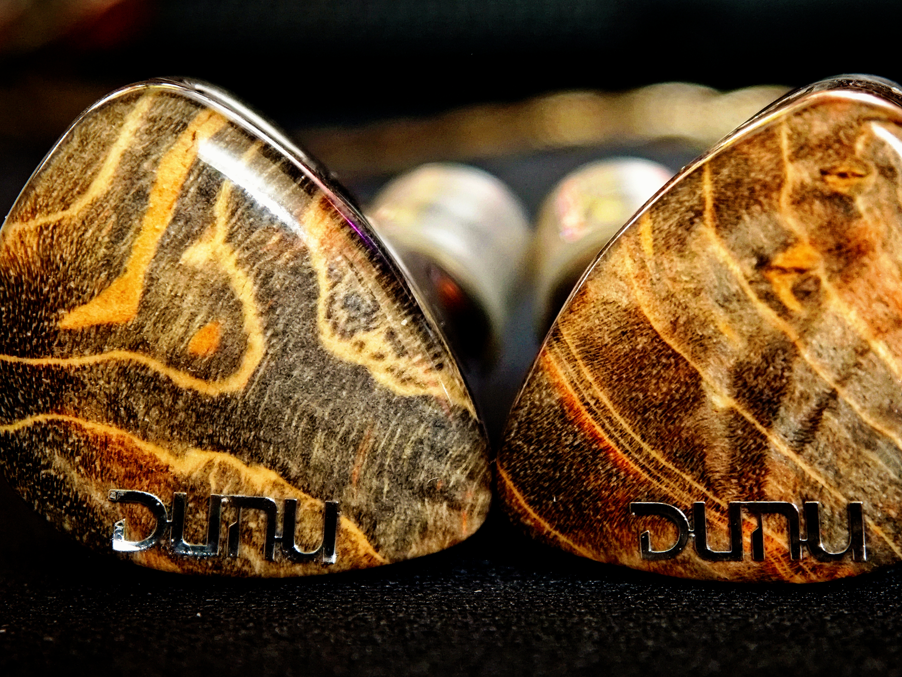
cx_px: 496
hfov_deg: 23.0
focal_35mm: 85
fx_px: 2215
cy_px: 364
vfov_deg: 17.4
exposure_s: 1/14.3
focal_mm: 9
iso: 5000
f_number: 2
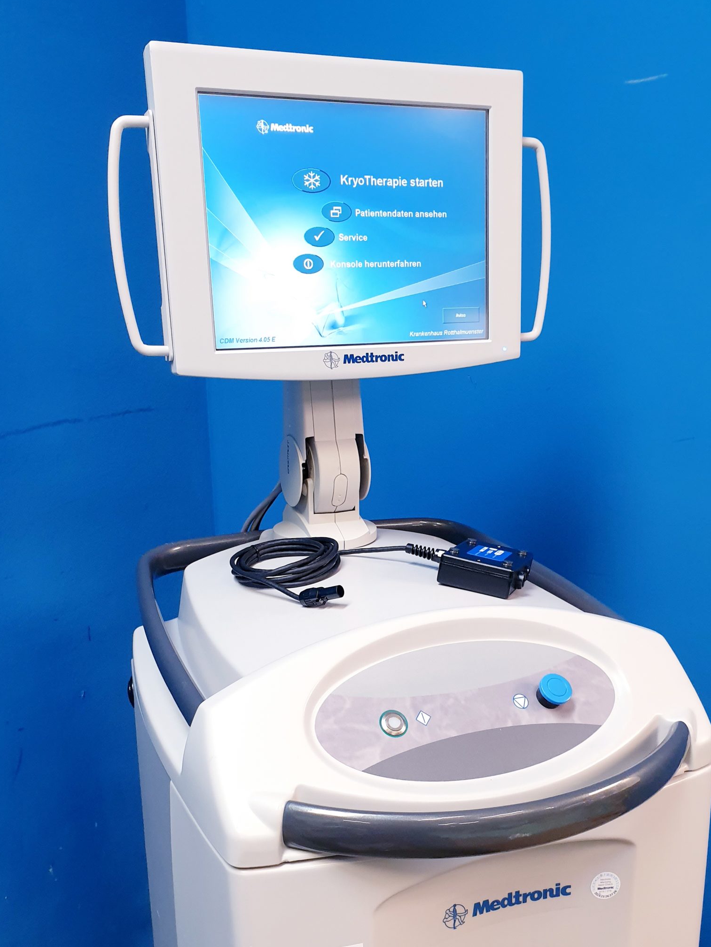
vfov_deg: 54.8
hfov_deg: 42.9
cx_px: 350
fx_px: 904
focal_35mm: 33
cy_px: 586
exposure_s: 1/50
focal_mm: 4.3
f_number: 2.4
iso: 200
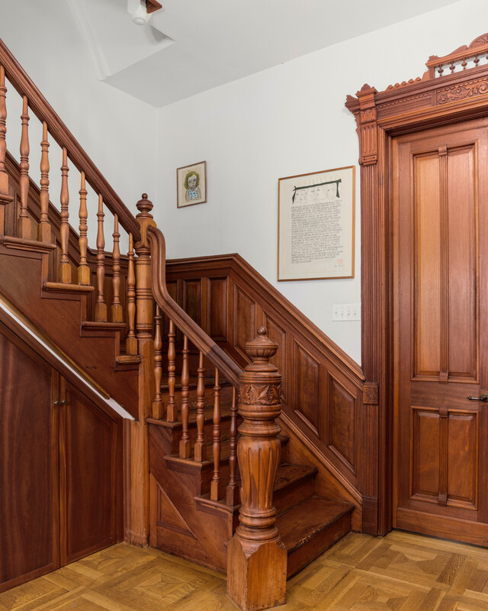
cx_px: 248
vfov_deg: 64.0
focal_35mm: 27
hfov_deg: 53.2
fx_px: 487
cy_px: 331
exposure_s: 4
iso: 640
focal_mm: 23
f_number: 11
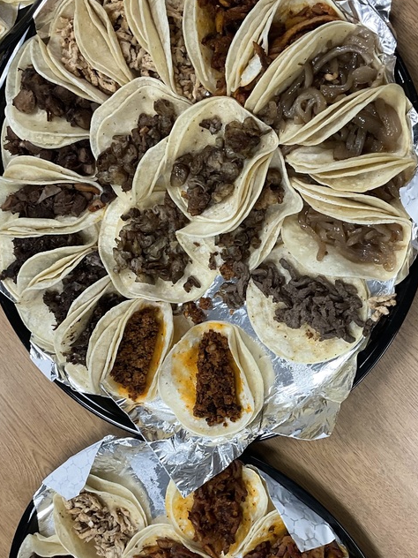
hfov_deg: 30.8
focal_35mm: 47
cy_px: 368
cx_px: 258
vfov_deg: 40.0
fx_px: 757
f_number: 1.8
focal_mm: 3
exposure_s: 1/60
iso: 64
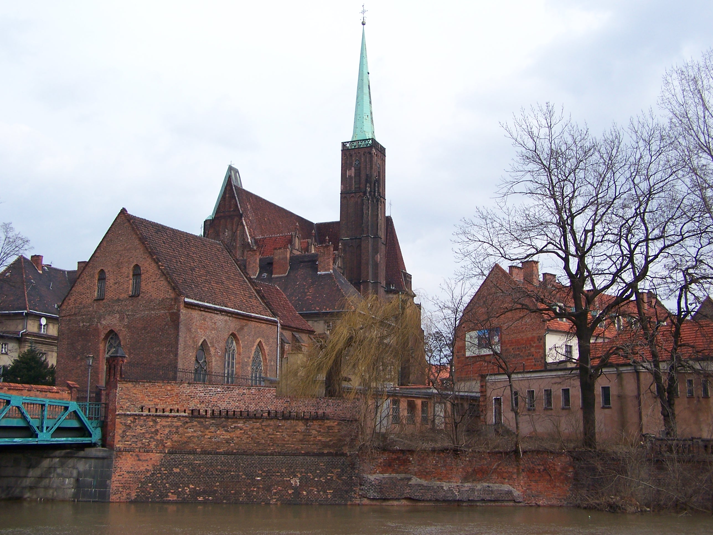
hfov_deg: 49.0
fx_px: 783
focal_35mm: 38
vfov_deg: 37.7
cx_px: 356
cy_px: 268
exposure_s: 1/800
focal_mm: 6.3
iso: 100
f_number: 4
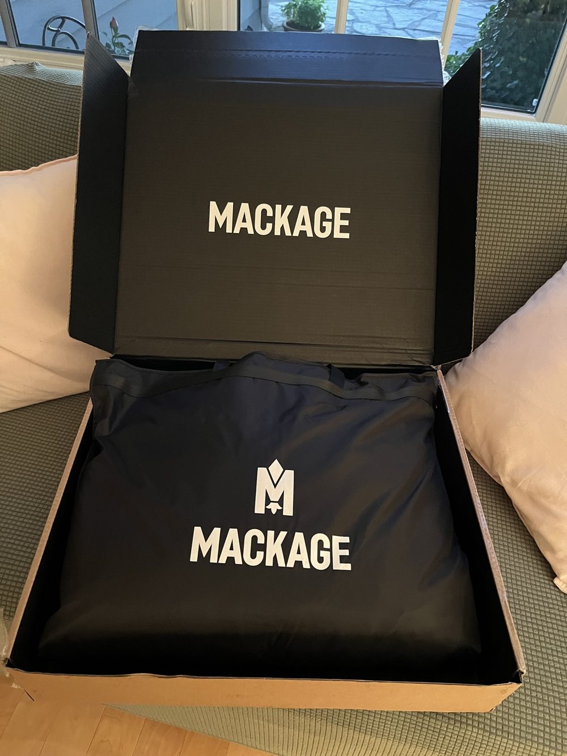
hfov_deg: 53.1
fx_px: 568
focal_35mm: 26
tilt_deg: -46.2
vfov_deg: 67.3
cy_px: 378
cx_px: 284
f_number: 1.6
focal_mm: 5.1
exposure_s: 1/30
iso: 640
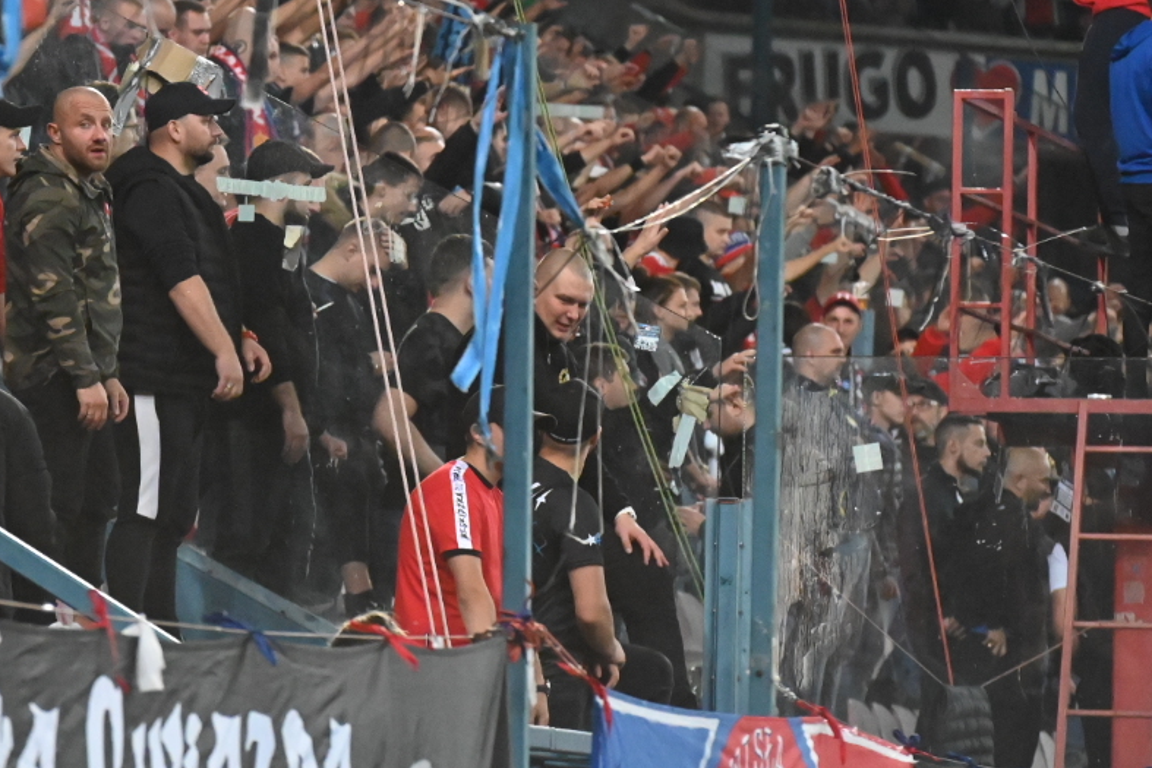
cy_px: 0
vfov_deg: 4.3
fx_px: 10209
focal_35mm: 319
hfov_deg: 6.5
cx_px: 439
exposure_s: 1/2000
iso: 12800
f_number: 5.6
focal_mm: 155
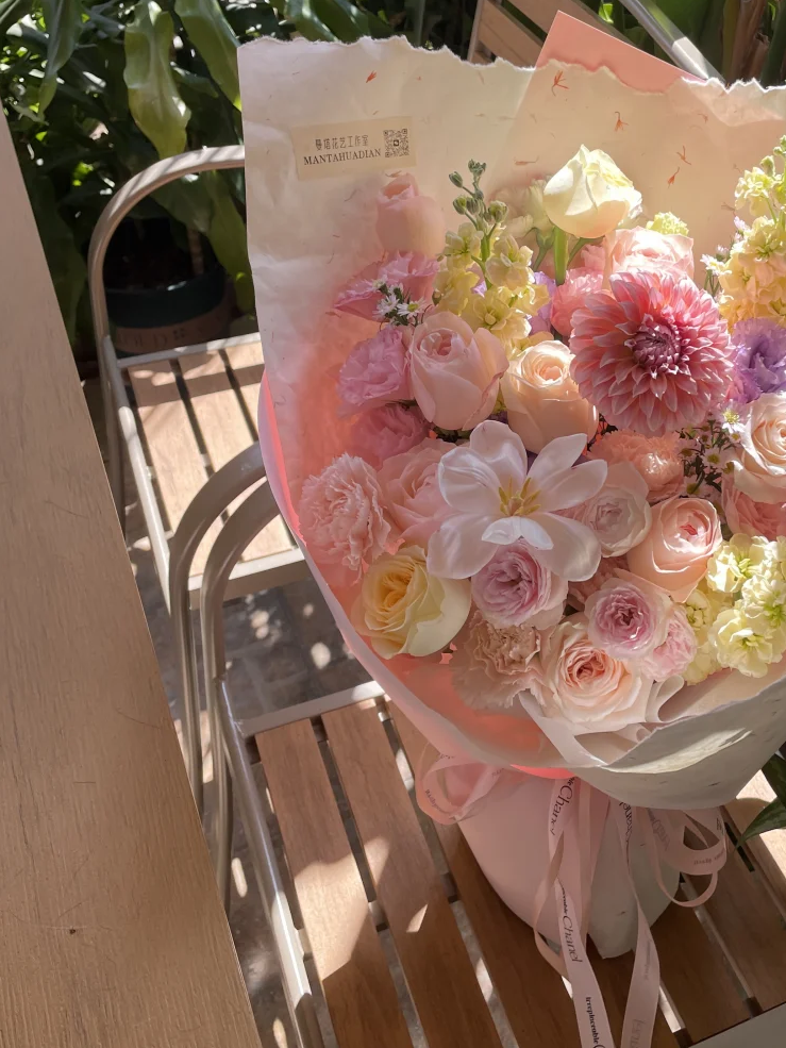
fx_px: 1150
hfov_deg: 37.0
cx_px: 564
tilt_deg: -39.1
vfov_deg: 48.5
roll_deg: -1.8
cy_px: 398
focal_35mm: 38
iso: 32
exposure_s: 1/540
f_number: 1.6
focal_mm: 4.2
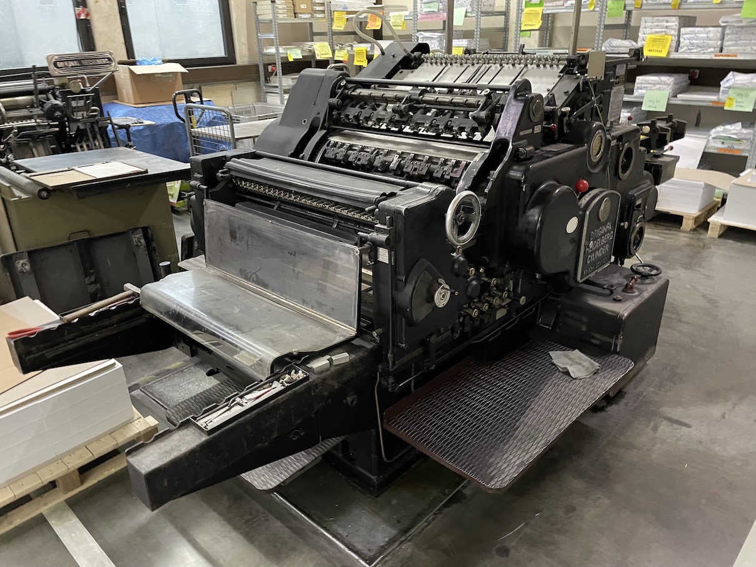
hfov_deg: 67.3
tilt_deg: -23.4
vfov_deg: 53.0
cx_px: 378
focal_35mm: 26
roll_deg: +2.6
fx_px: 568
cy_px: 284
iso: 500
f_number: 1.6
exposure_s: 1/25
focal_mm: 4.2
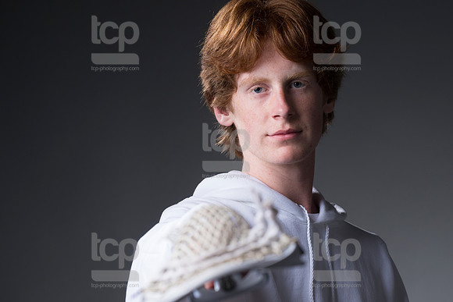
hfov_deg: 8.0
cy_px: 160
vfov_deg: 5.4
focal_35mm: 256
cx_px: 287
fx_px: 3224
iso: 160
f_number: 5.6
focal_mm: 170
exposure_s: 1/250
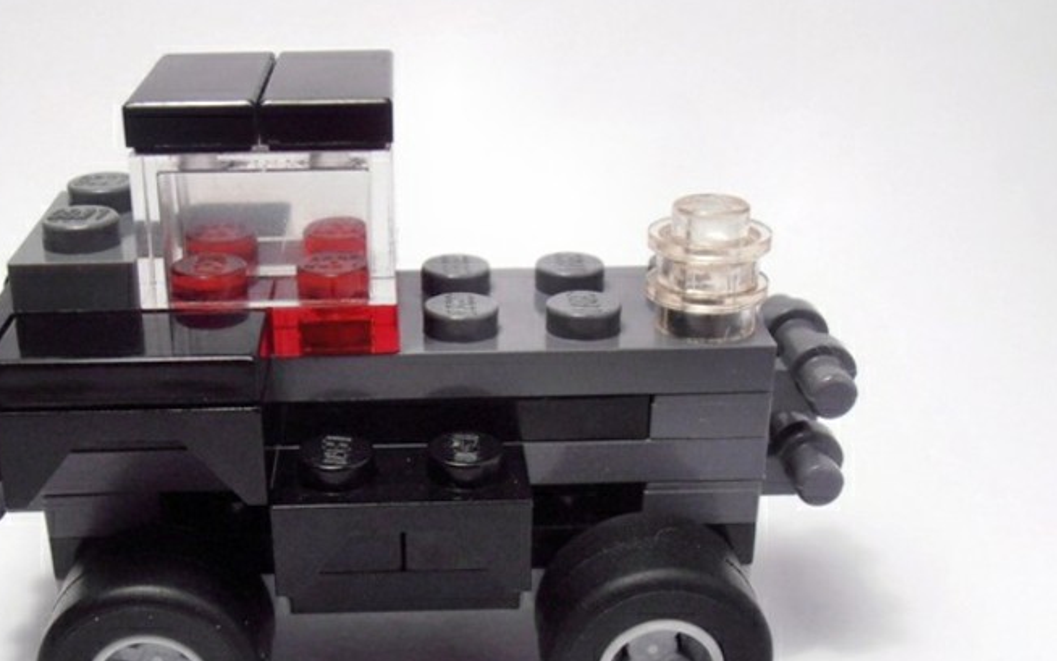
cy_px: 460
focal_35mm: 54
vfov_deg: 23.8
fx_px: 1556
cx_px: 419
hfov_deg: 37.4
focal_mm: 6.61
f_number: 3.9
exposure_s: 1/60
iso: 80
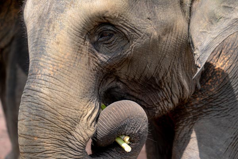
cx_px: 119
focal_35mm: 70
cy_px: 80
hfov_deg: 28.8
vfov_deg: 19.5
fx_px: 463
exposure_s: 1/3200
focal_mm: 70
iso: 500
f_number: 3.2
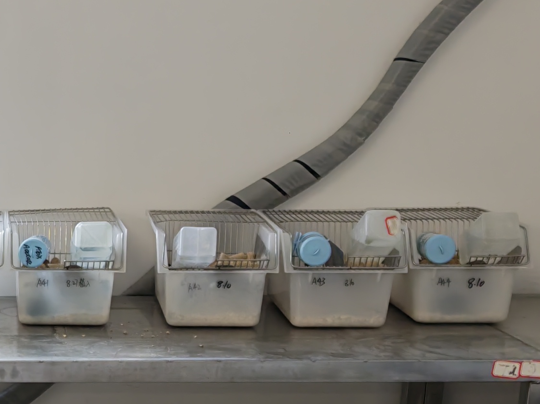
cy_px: 420
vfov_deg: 17.1
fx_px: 1310
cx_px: -116
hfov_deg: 21.5
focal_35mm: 84
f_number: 1.6
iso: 125
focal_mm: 6.55
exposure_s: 1/100
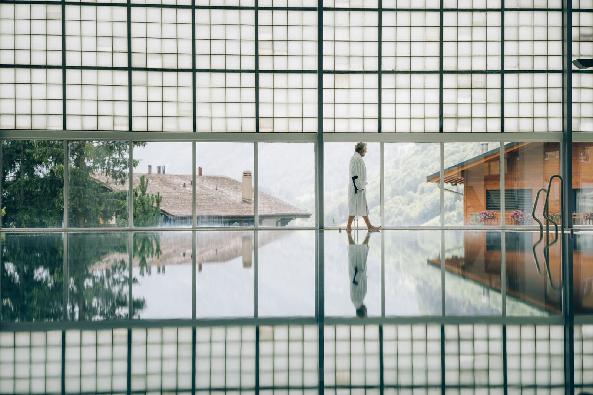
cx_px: 296
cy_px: 198
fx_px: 1153
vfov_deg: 19.4
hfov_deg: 28.8
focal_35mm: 70
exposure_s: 1/1250
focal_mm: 70
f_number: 2.5
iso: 400
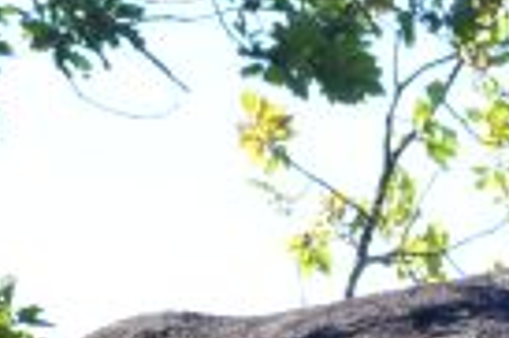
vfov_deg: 3.2
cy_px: 988
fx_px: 5846
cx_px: 1245
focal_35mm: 414
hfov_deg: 4.8
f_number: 11
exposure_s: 1/13
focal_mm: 42
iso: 100
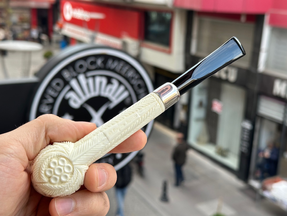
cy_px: 108
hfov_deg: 39.7
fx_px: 398
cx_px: 144
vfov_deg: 30.3
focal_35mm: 48
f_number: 1.78
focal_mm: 6.86
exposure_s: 1/230
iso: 50
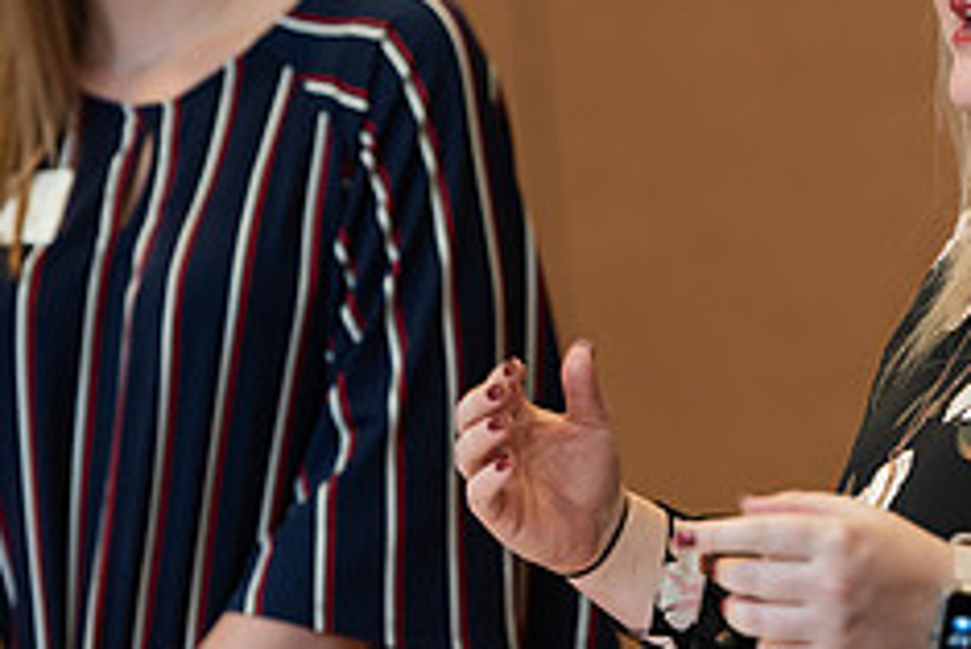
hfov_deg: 6.4
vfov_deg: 4.3
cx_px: 892
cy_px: 151
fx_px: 8663
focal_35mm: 321
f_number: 3.2
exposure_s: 1/200
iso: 1250
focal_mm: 130
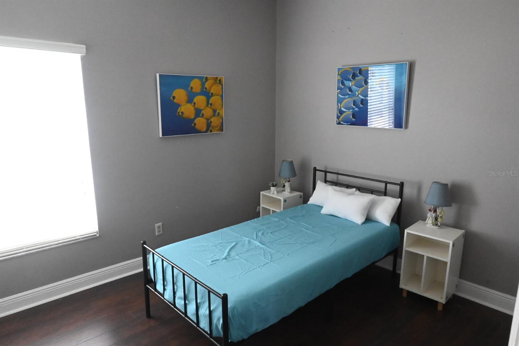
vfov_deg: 53.1
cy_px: 173
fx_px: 346
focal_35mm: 24
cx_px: 260
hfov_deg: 73.8
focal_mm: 16
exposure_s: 1/25
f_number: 13
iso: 9000
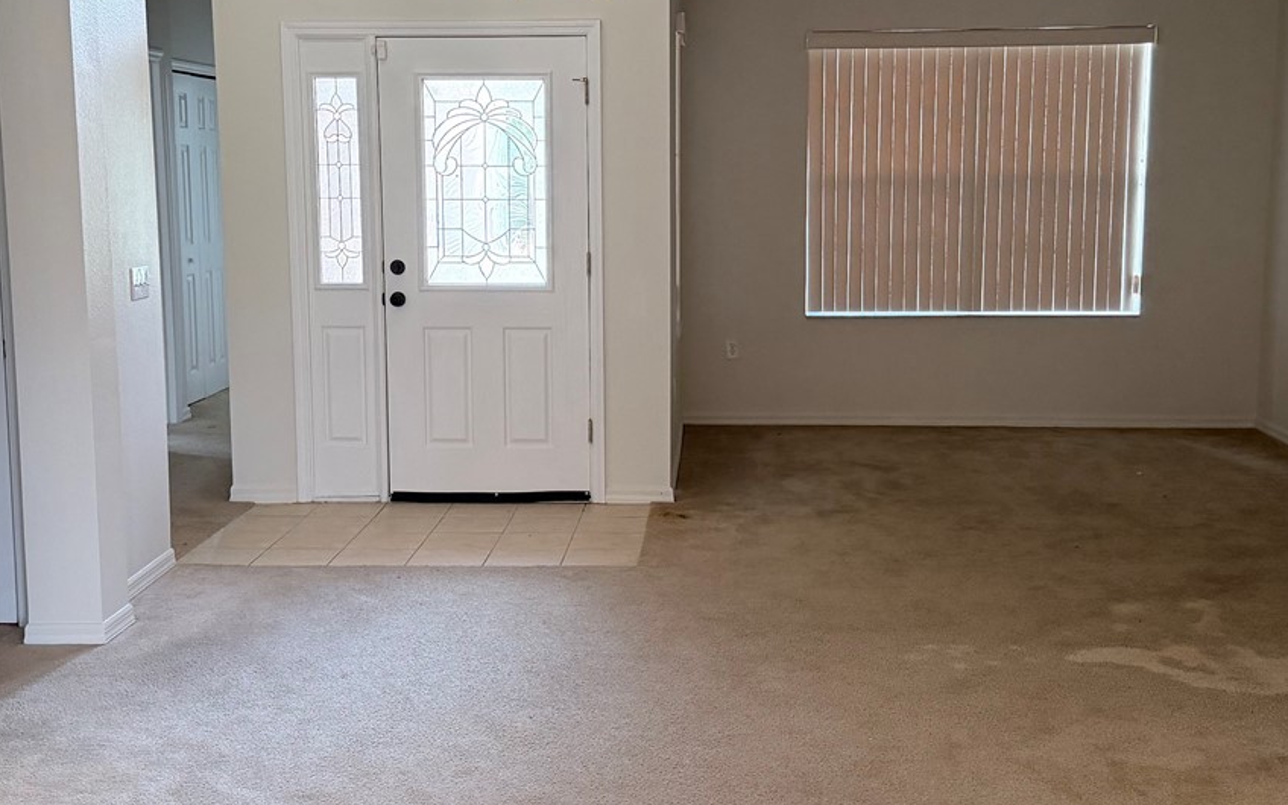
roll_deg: +0.6
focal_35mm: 48
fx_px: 1685
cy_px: 380
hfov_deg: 41.8
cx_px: 624
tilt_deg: -8.0
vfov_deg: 26.9
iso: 200
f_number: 1.78
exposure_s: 1/60
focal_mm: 6.76
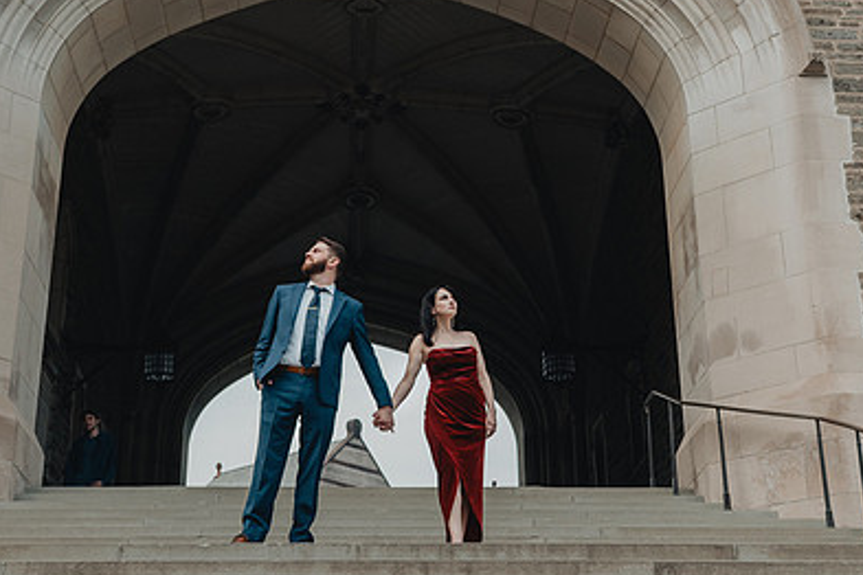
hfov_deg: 33.4
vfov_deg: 22.6
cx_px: 446
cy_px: 251
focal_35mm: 60
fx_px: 1438
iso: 400
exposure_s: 1/800
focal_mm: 36
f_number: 4
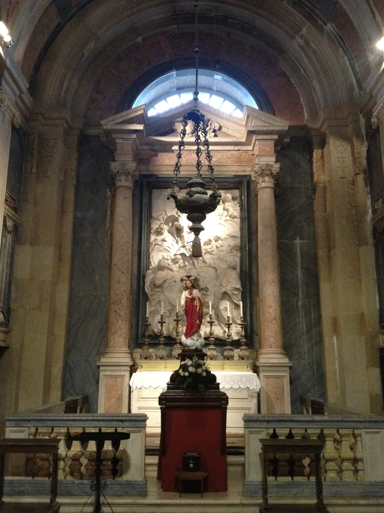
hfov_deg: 40.7
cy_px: 256
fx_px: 518
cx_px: 192
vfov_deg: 52.6
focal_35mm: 35
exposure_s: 1/15
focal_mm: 4.28
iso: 500
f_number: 2.4
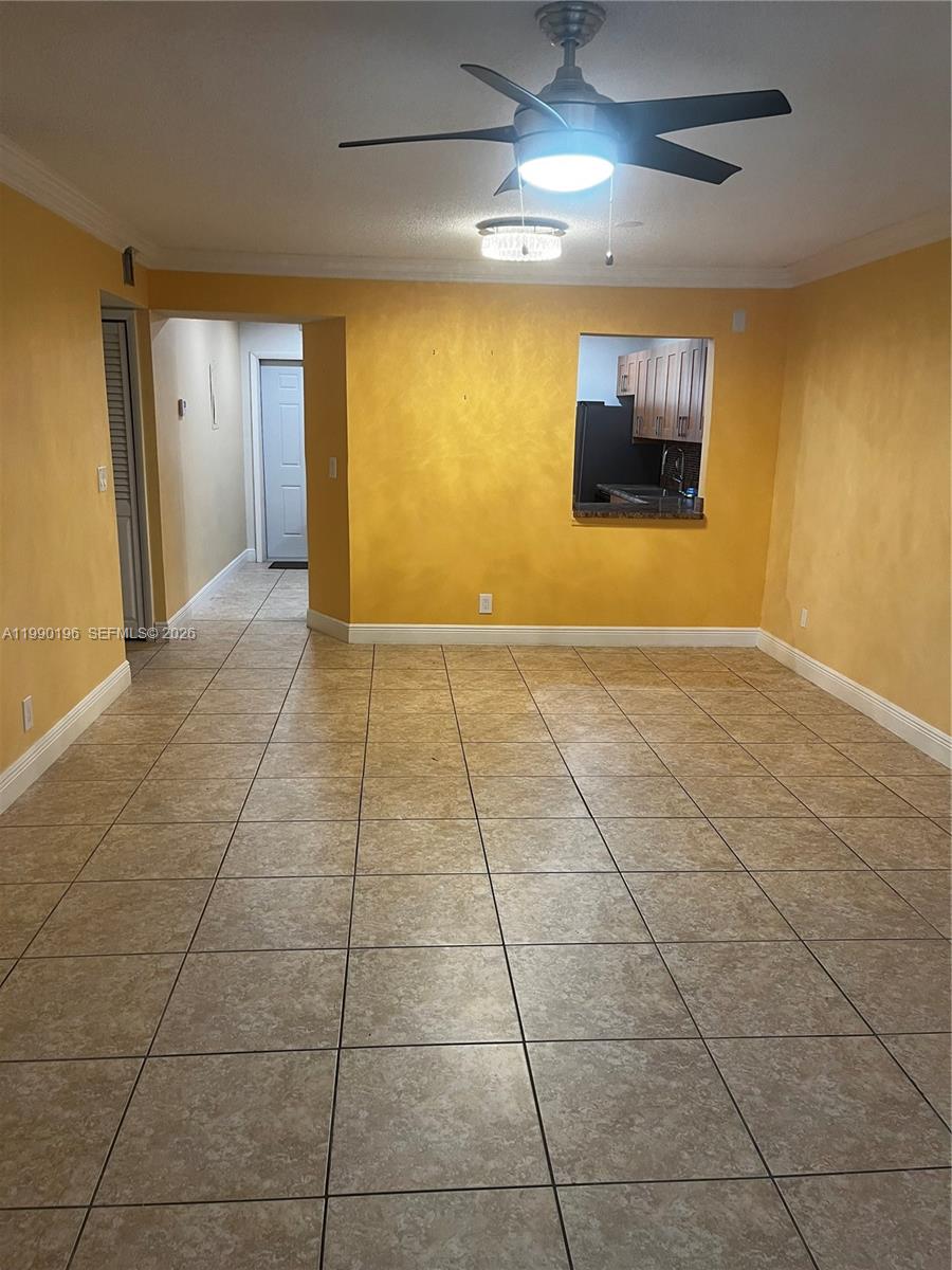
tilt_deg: -13.4
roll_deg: -1.9
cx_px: 476
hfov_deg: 53.1
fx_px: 953
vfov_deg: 67.3
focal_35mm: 26
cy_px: 635
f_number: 1.6
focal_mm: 5.1
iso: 100
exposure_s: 1/60
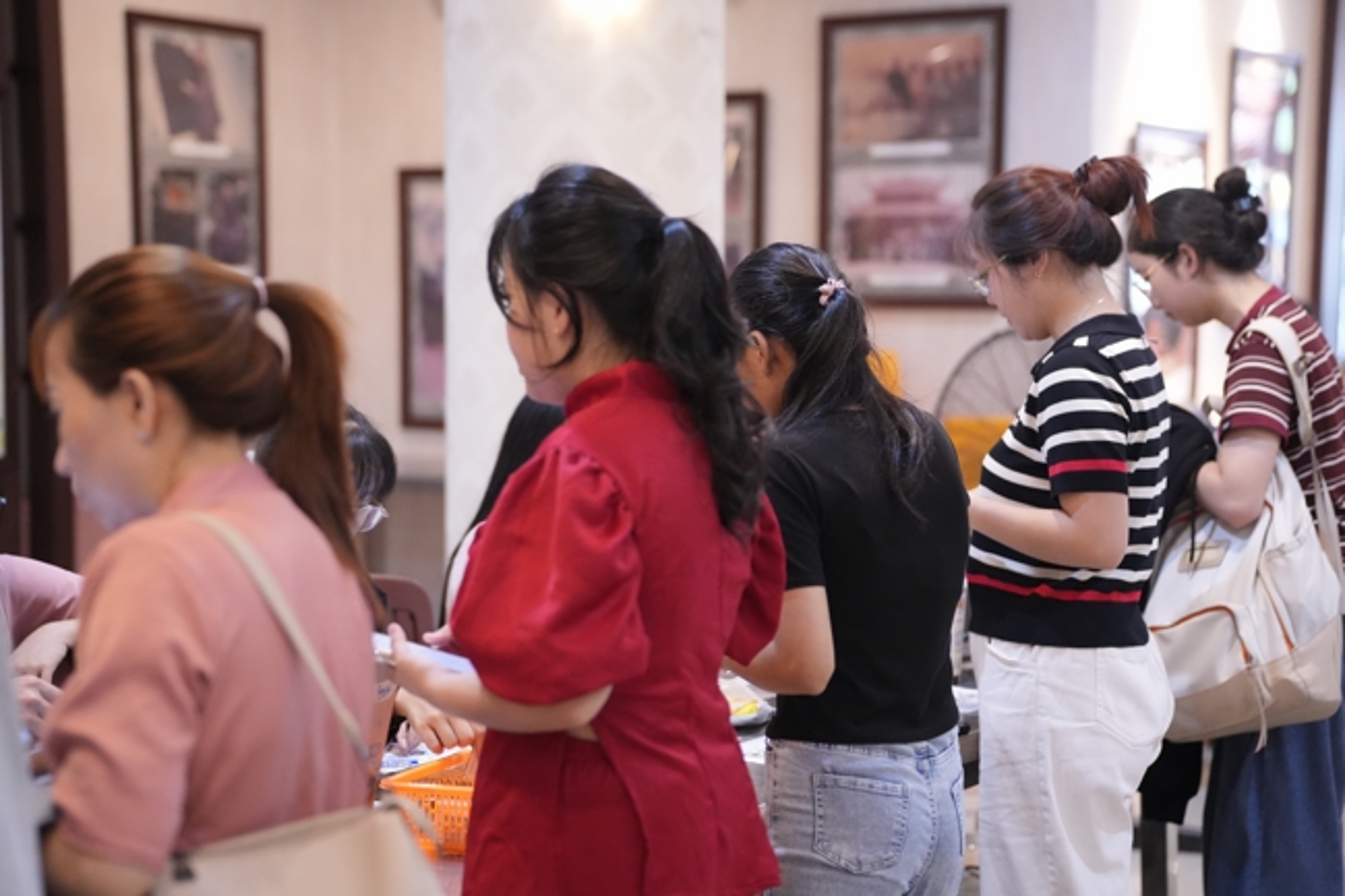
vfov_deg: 19.2
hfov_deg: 28.5
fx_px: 2652
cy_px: 448
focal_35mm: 71
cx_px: 672
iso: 6400
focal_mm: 71
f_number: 2.5
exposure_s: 1/160
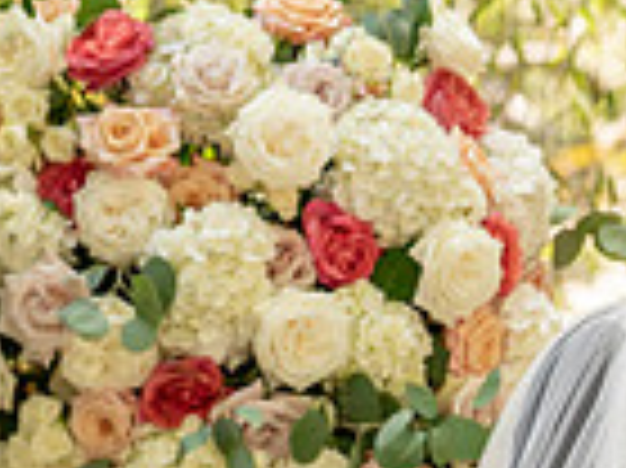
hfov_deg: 4.3
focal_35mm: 458
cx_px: 1086
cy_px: 787
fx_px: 8275
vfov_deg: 3.2
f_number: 4
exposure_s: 1/200
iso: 400
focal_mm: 109
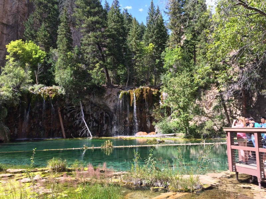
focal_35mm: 29
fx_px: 223
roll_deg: -0.1
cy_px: 100
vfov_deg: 48.2
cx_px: 133
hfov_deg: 61.7
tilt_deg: +6.0
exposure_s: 1/578
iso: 32
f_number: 2.2
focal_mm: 4.15
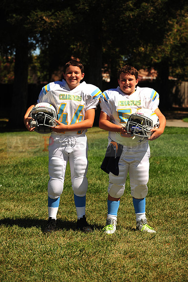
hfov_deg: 13.4
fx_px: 800
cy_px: 141
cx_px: 94
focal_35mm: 102
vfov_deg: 20.0
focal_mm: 102
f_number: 5
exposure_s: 1/1000
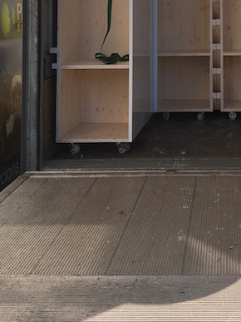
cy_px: -6
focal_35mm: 60
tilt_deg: +1.3
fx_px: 557
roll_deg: +0.9
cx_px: 208
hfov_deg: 23.9
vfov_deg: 29.8
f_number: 2.2
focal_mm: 4.15
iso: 25
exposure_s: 1/630
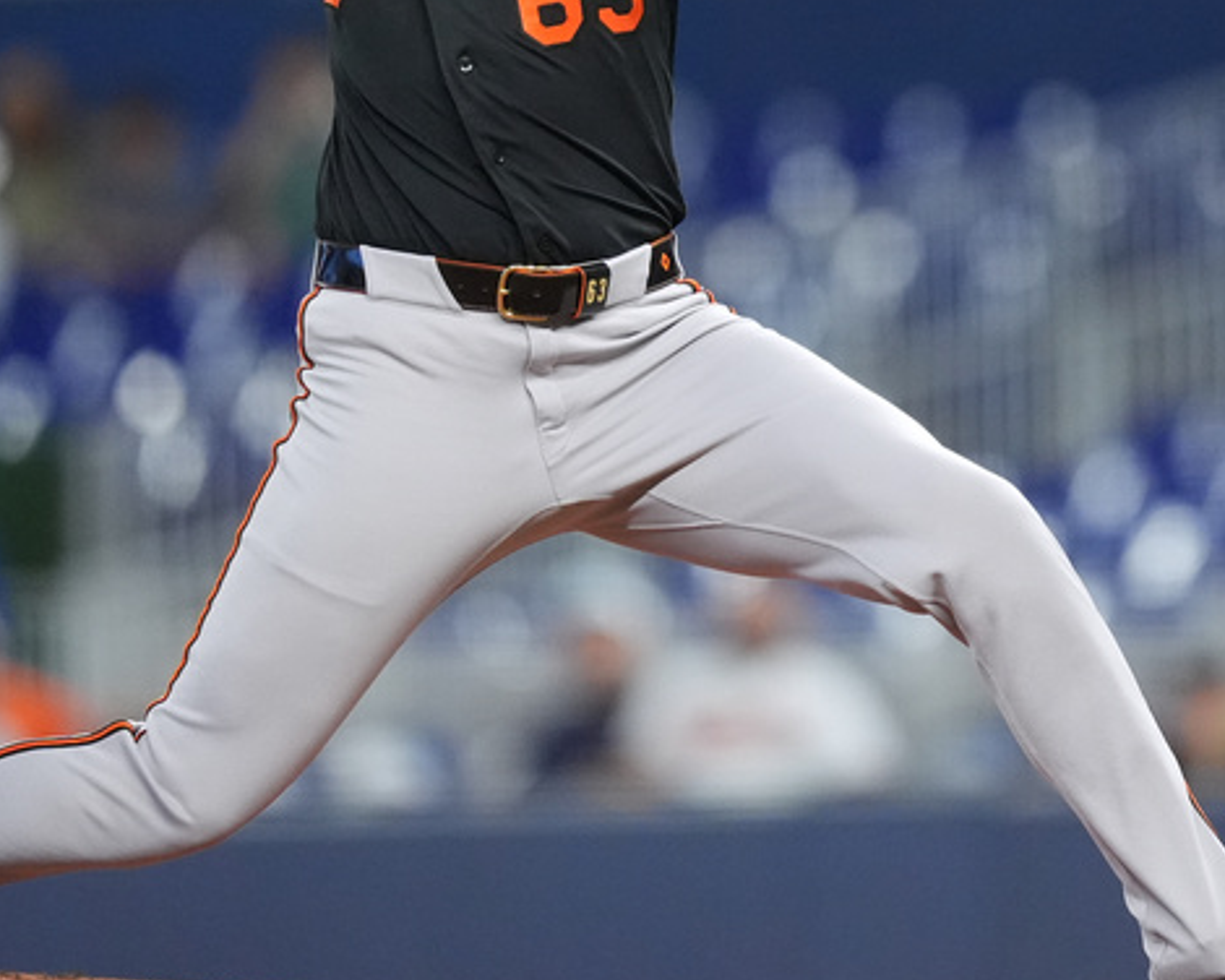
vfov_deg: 1.9
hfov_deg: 2.4
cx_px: 725
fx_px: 29657
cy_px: 253
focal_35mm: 818
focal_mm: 400
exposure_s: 1/2500
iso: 4000
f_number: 2.8
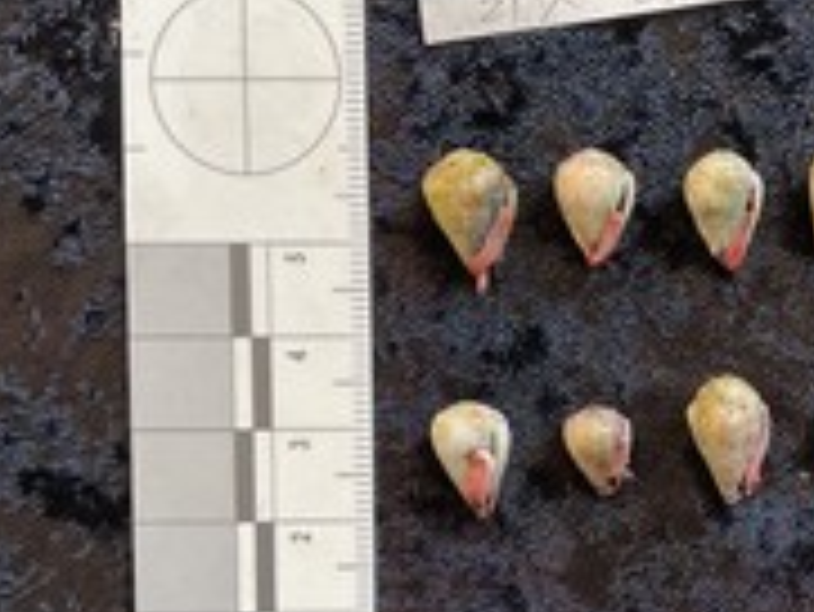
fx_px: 1318
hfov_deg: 32.7
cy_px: 407
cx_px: 724
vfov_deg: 26.0
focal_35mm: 56
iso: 50
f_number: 1.8
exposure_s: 1/50
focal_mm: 3
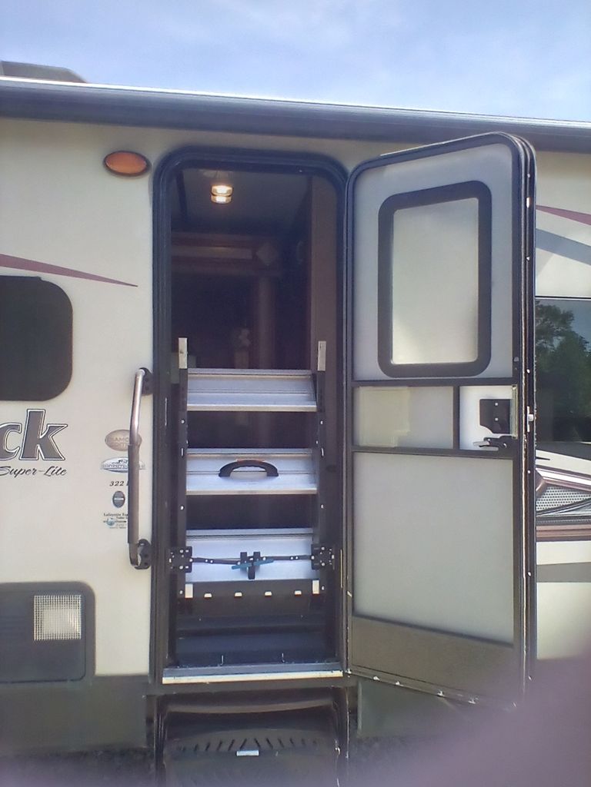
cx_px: 296
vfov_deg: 58.4
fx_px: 706
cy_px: 394
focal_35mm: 31
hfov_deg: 45.4
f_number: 2.4
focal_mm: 2.38
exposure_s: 1/1704
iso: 100
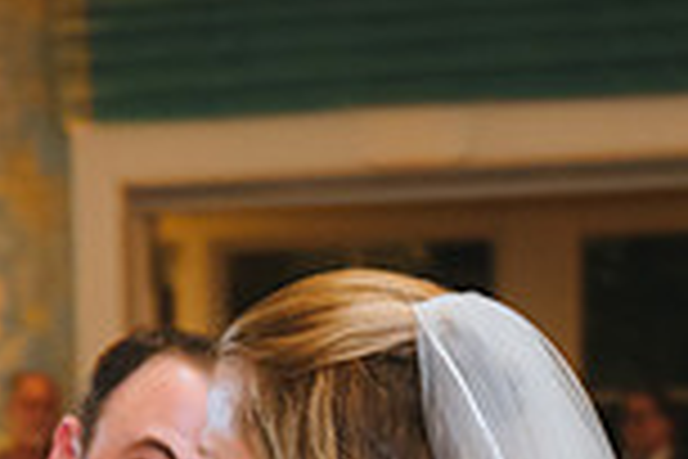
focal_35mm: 144
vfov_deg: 9.1
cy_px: 830
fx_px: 2752
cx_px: 72
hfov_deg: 14.1
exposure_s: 1/125
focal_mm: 38
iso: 2000
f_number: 2.8
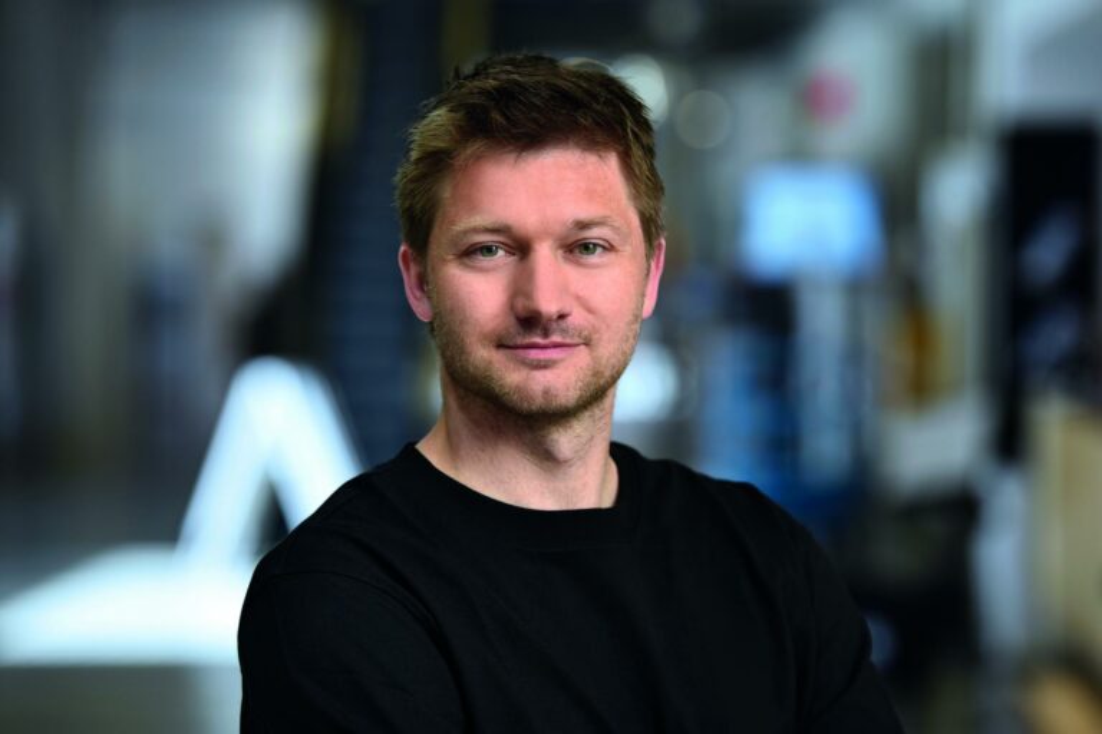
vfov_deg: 9.5
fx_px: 4438
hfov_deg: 14.2
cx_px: 551
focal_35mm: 145
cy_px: 367
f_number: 3.5
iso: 100
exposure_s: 1/125
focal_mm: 145
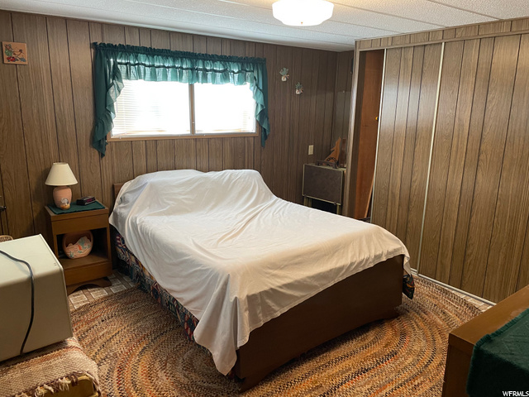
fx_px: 397
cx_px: 264
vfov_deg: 53.1
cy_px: 198
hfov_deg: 67.3
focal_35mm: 26
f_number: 1.6
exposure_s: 1/60
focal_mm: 4.2
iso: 160
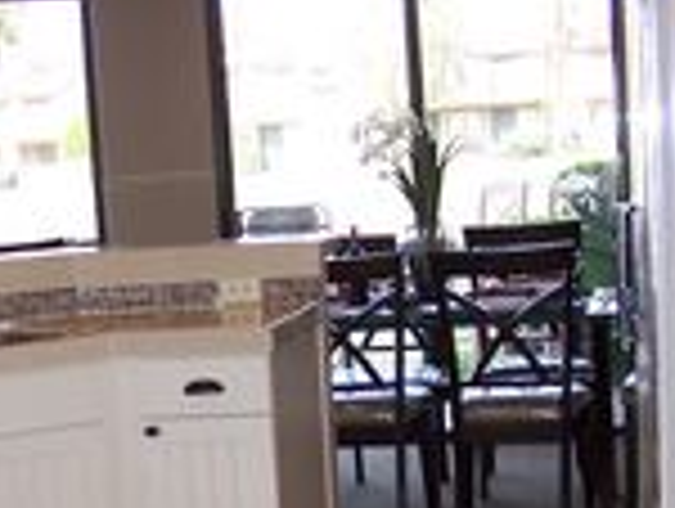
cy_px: 360
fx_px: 1816
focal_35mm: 93
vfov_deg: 15.9
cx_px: 104
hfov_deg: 20.7
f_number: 2.8
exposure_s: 1/60
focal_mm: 6.3
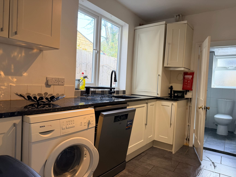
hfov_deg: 71.6
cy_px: 88
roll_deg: -2.7
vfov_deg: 56.8
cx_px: 118
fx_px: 164
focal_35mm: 24
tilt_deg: -1.9
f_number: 1.8
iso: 125
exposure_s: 1/100
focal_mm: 6.8
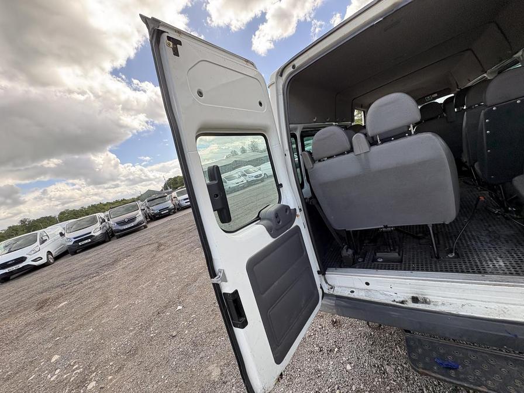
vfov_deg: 85.7
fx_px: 212
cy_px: 196
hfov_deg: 102.1
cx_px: 262
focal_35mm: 14
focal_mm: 2.22
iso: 64
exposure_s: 1/289
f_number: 2.2
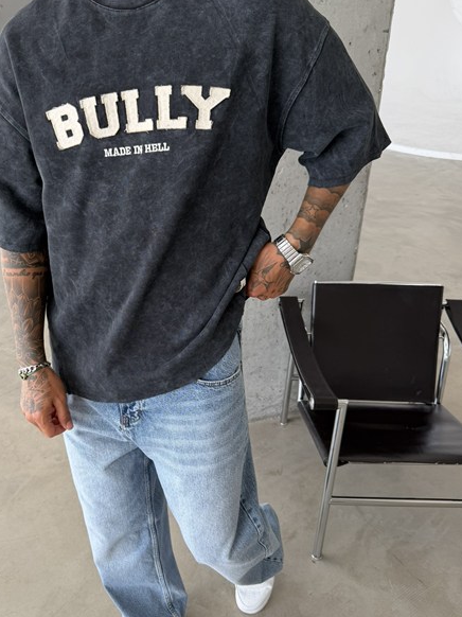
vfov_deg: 55.3
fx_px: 588
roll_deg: +1.7
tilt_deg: -28.5
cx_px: 159
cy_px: 330
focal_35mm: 33
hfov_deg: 42.4
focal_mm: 6.76
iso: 80
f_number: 1.78
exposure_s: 1/121
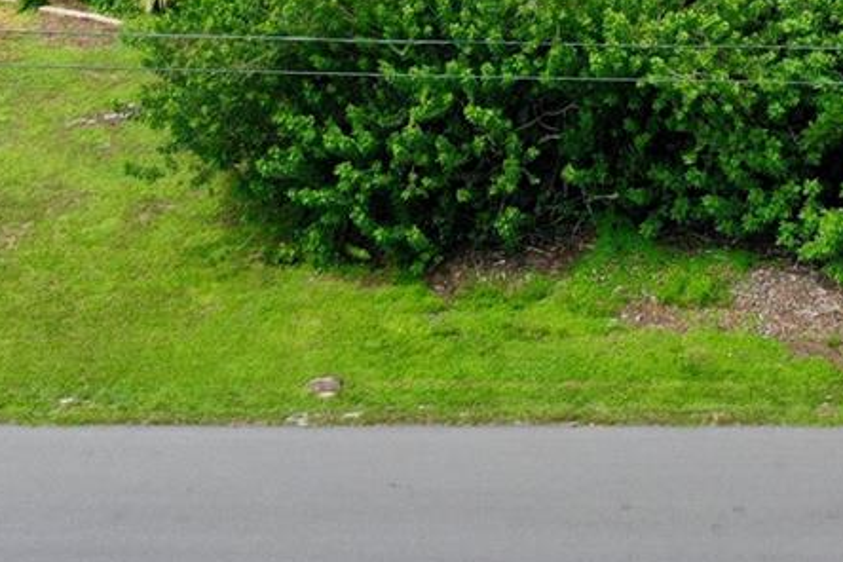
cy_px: -378
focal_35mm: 101
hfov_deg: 19.5
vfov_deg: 12.6
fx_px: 2365
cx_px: 900
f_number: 5.6
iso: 100
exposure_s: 1/400
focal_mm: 10.26
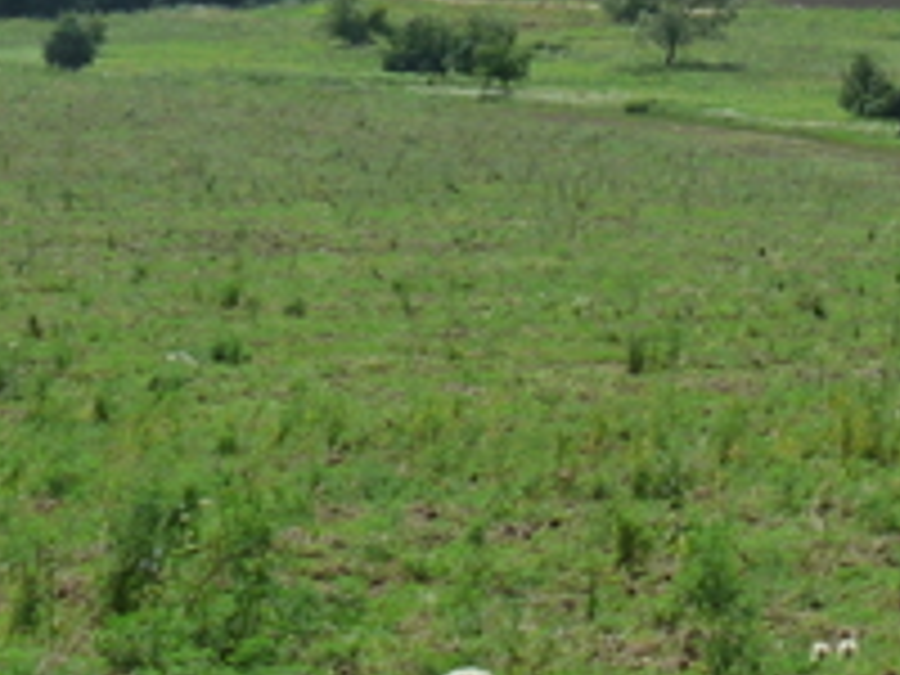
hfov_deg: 13.2
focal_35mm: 141
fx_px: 3666
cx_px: 1341
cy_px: -104
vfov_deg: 10.4
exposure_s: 1/500
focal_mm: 7.8
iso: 160
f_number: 6.3
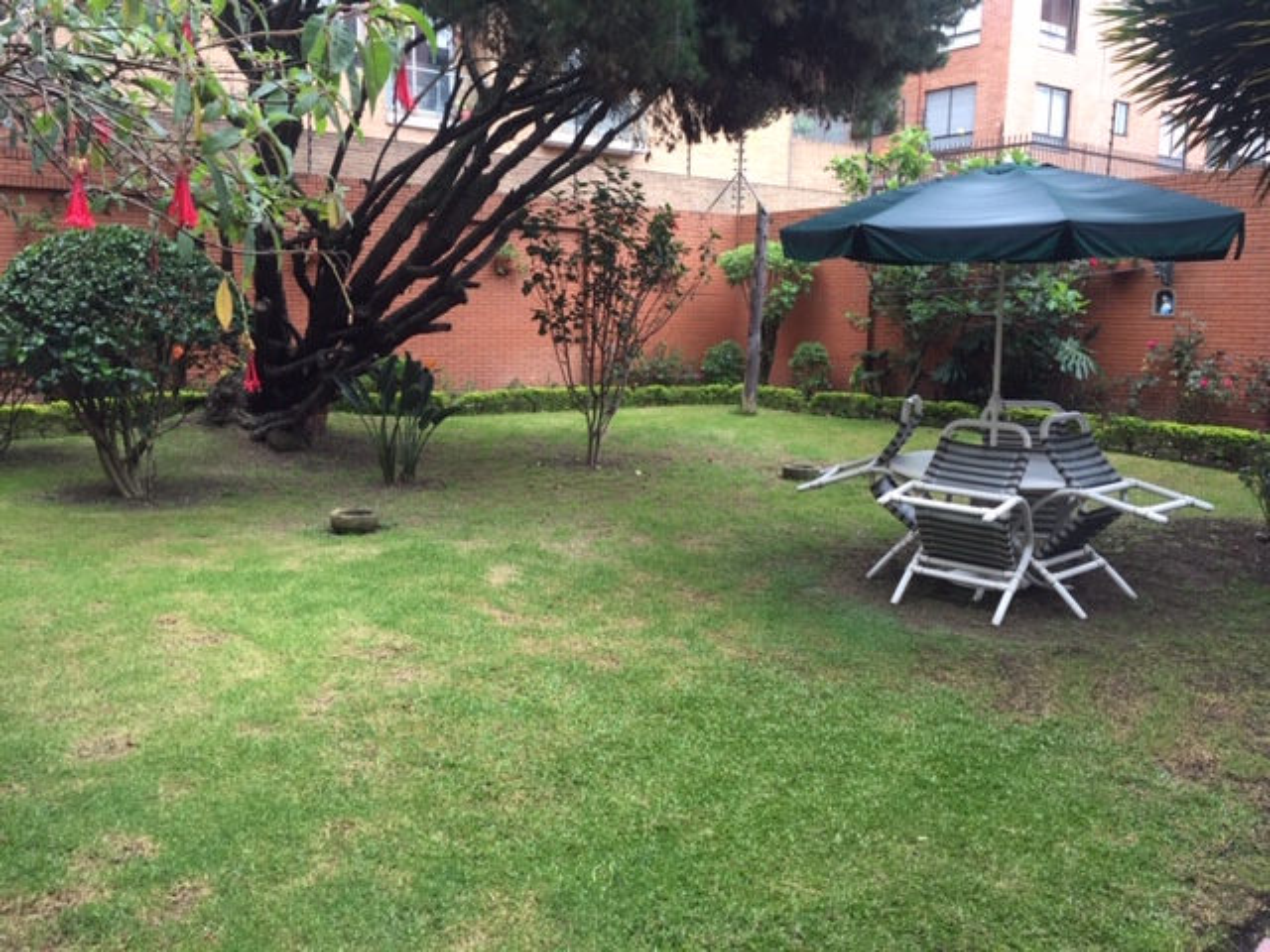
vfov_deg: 48.2
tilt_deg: -8.7
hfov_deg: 61.7
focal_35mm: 29
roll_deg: -2.4
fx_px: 1064
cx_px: 635
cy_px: 476
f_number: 2.2
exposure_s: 1/120
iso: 50
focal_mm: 4.15
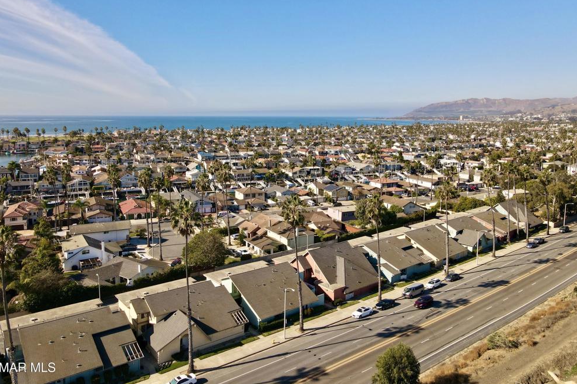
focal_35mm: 26
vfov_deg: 49.4
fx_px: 417
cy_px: 163
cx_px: 281
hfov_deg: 69.4
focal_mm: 4.5
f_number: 2.8
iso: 100
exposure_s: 1/40
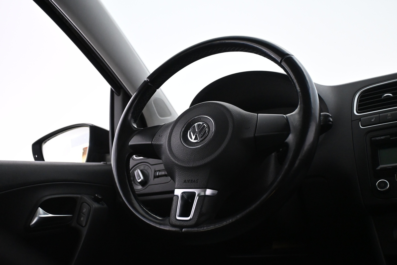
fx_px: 405
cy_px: 132
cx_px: 198
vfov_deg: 36.2
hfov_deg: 52.2
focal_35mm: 37
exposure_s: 1/60
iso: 4500
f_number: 4.2
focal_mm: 24.5
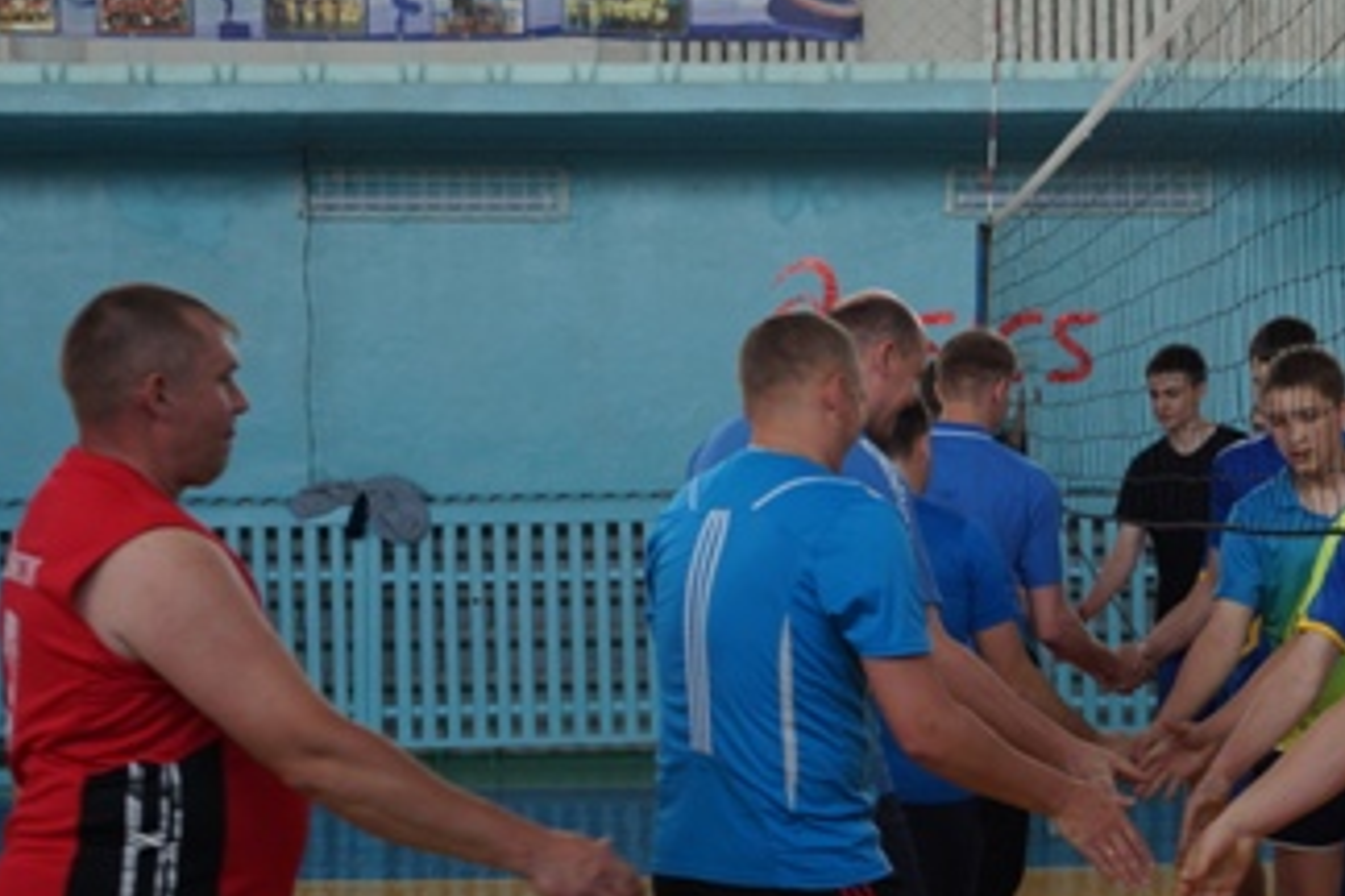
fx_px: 3101
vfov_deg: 16.4
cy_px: 593
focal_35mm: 83
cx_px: 992
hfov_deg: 24.2
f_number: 5
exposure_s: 1/160
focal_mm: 28
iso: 320
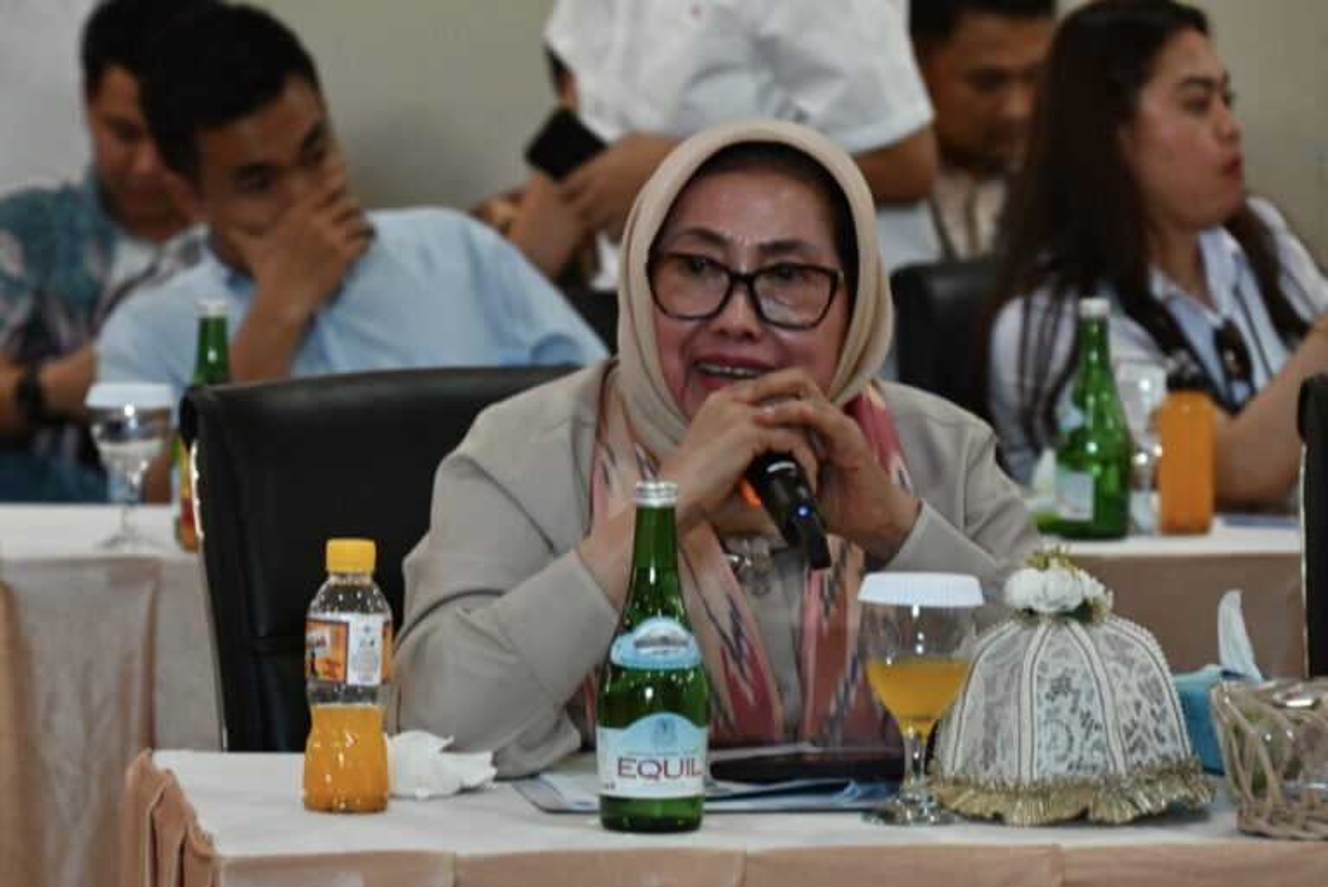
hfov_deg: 13.7
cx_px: 664
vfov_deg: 9.2
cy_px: 444
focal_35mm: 150
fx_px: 5536
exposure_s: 1/60
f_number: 6.3
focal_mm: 150
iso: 2000
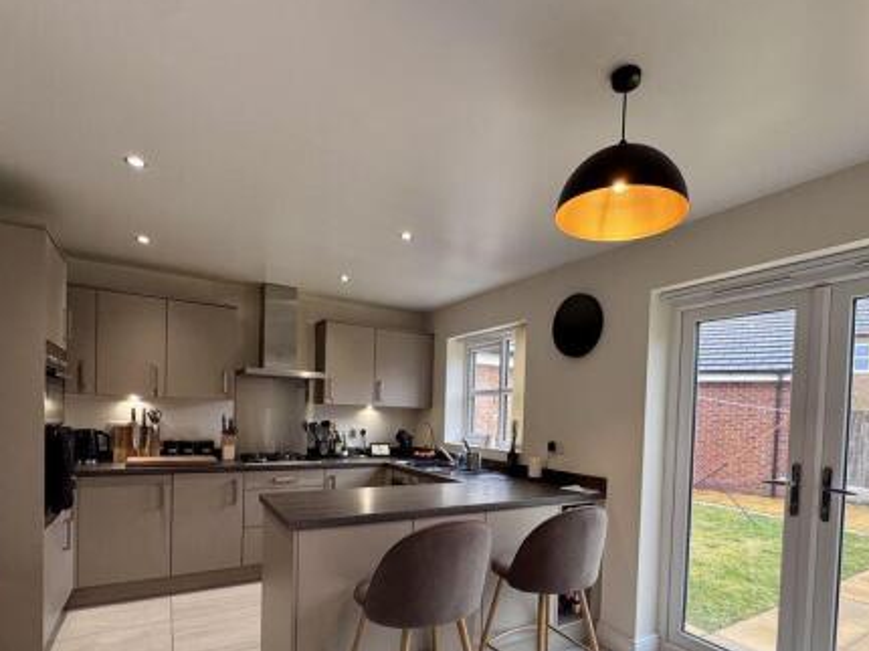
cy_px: 430
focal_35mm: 19
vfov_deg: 66.9
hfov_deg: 84.5
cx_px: 474
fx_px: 477
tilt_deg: -0.6
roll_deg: -1.0
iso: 200
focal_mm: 2.22
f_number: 2.2
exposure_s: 1/100
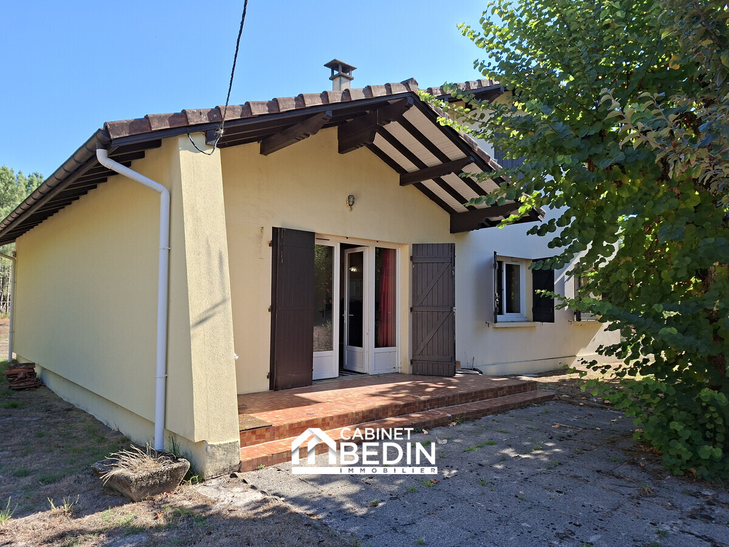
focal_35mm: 23
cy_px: 274
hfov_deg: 73.9
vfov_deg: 58.9
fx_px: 484
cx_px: 364
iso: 50
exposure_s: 1/770
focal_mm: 5.54
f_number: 1.8
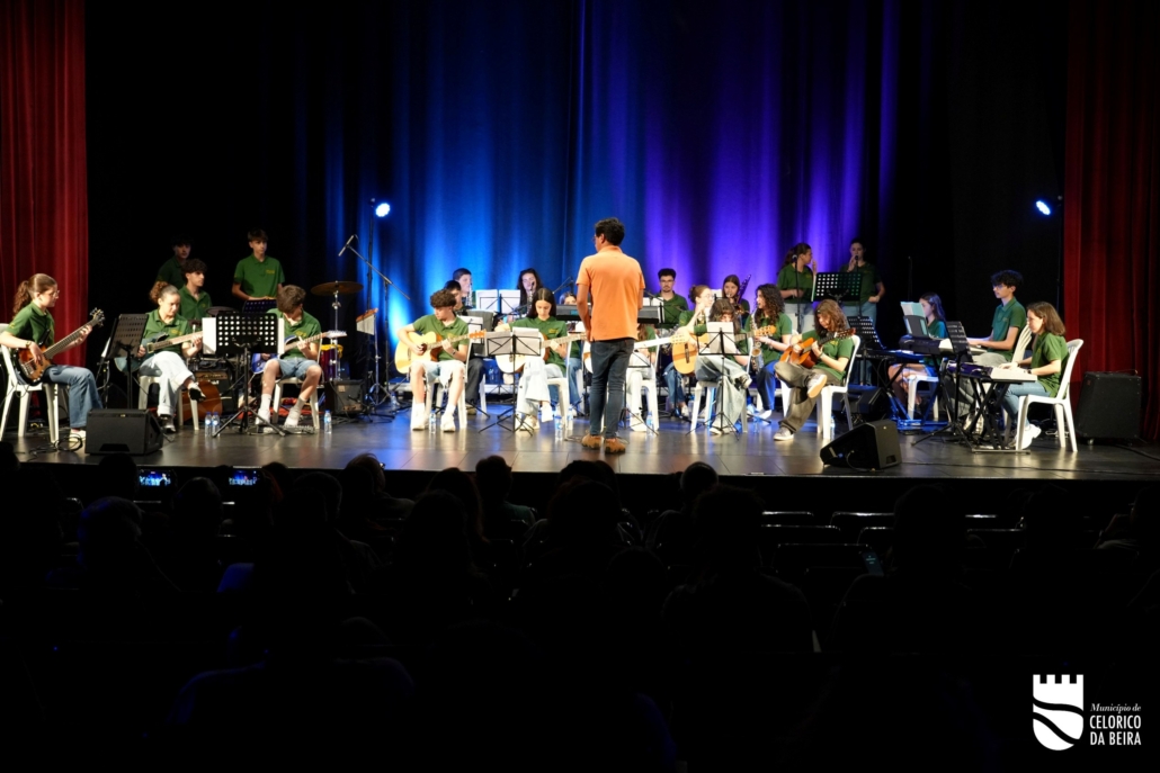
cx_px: 580
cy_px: 386
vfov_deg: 30.5
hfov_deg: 44.5
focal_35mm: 44
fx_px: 1418
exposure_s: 1/60
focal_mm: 44
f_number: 4
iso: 2500
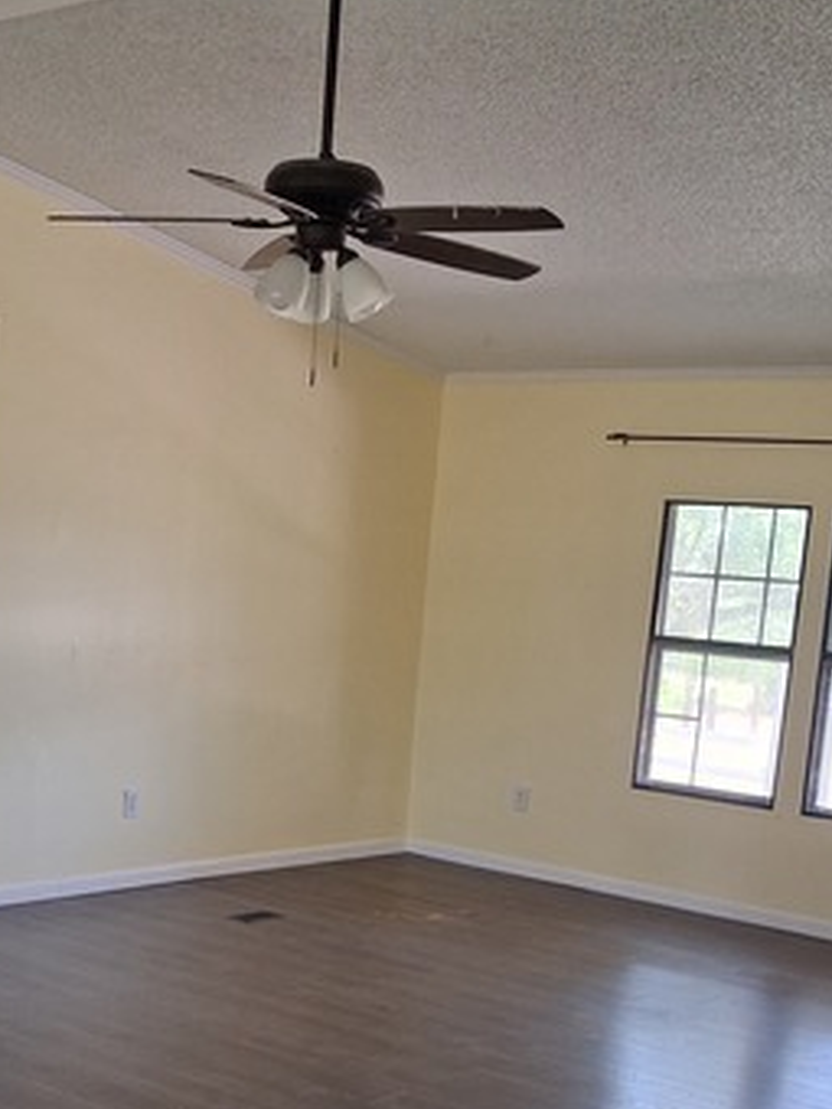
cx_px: 251
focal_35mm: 53
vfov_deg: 35.2
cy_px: 863
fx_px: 1698
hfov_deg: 27.3
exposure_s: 1/60
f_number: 1.8
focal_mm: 4
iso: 250
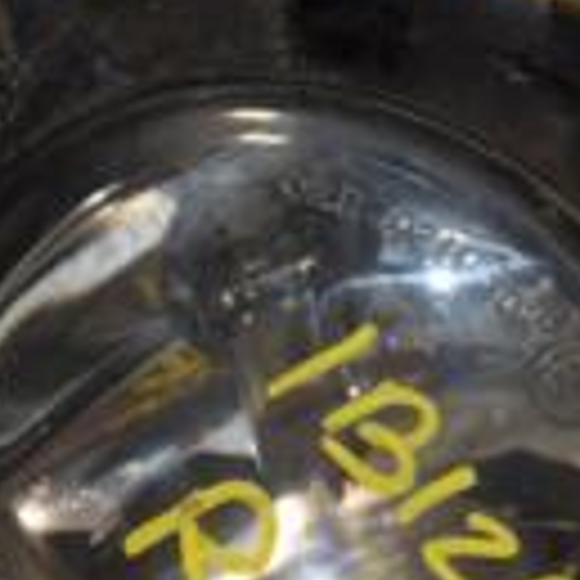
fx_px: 8454
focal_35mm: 446
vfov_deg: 3.9
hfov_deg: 3.9
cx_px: 324
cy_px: 409
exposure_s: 1/200
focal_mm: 75
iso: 800
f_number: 8
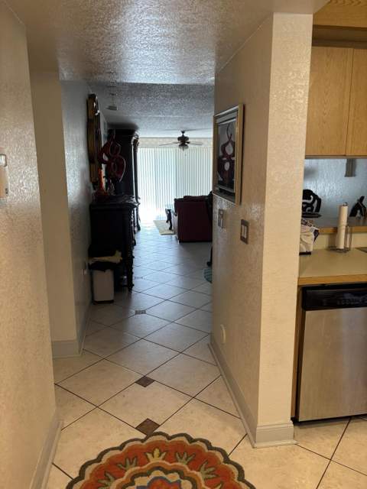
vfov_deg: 67.3
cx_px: 184
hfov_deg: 53.1
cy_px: 244
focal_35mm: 26
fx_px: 368
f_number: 1.6
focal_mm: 5.96
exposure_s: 1/60
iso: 160
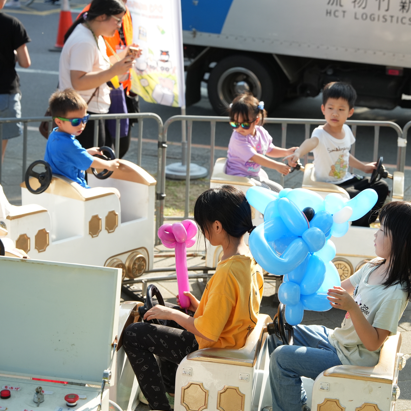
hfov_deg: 17.2
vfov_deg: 17.3
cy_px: 206
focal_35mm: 101
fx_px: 1354
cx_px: 253
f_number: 5.6
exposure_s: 1/1000
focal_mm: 78.6
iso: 1000
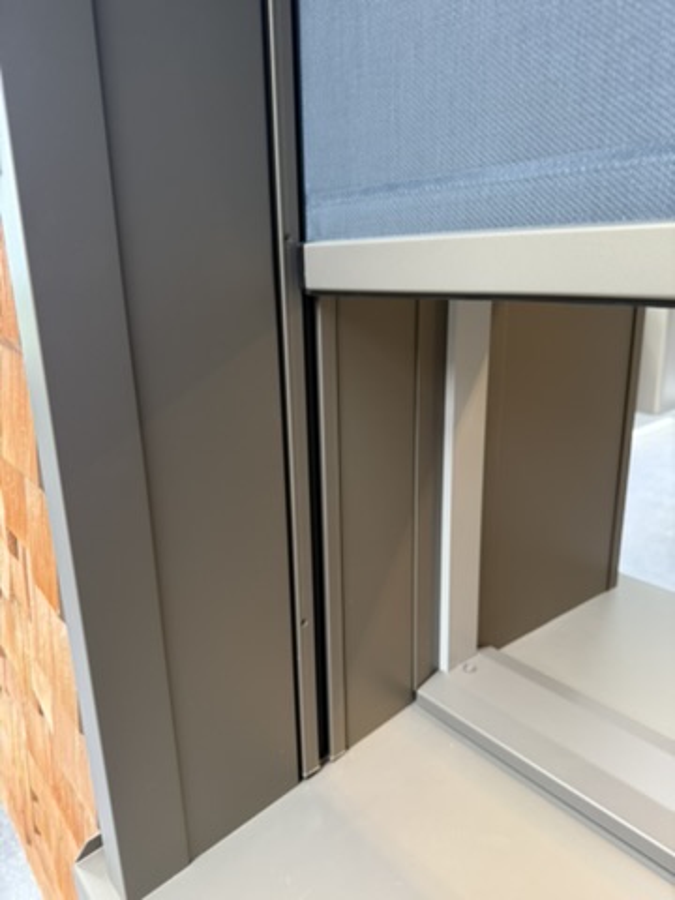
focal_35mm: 24
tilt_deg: -16.0
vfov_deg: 71.6
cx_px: 338
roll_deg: +1.5
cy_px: 450
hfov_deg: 56.8
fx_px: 624
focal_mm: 6.76
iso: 250
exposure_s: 1/58
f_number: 1.78
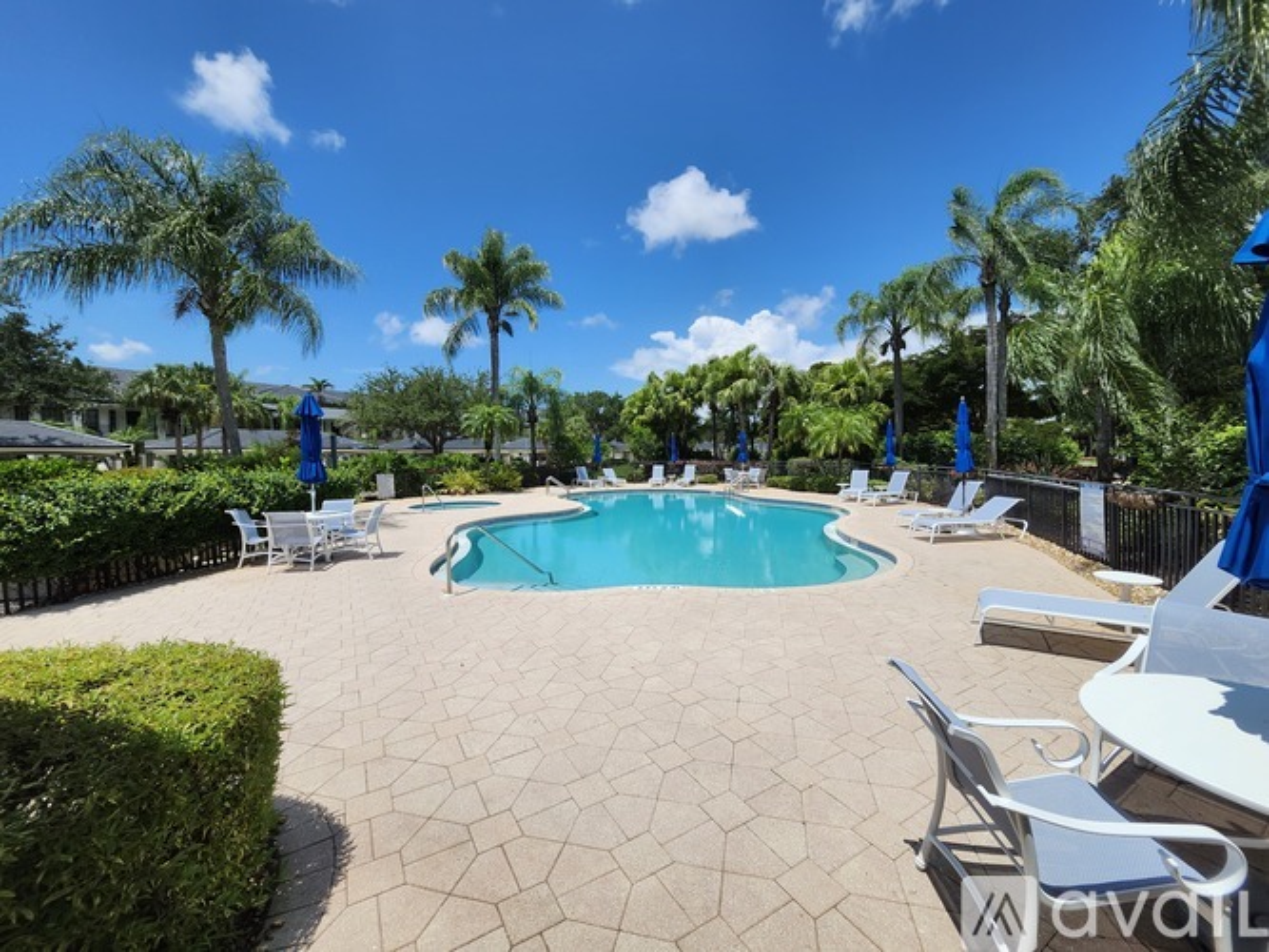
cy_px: 476
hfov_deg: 106.2
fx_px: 476
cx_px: 634
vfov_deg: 89.9
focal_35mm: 13
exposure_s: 1/2711
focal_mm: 1.74
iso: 40
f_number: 2.2
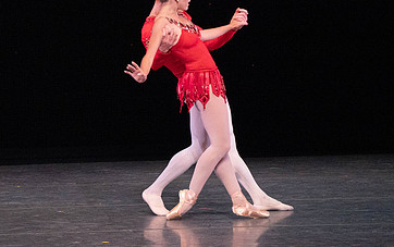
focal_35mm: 628
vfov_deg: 2.1
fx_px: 6750
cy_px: 38
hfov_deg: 3.3
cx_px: 89
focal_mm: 385
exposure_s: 1/500
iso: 16000
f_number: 11
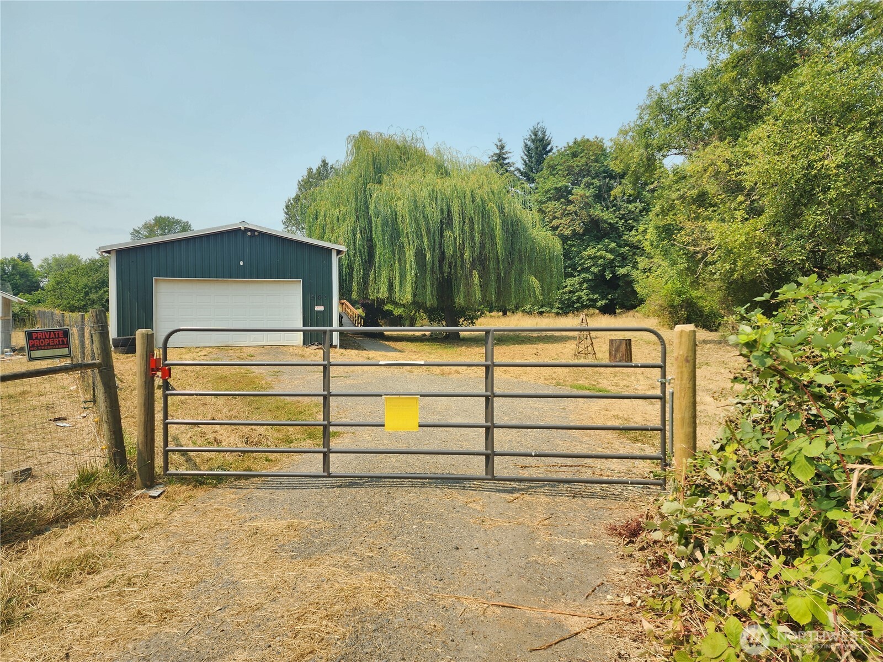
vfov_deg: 58.9
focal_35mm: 23
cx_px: 442
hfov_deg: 73.9
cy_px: 331
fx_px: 587
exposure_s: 1/756
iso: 12
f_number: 1.8
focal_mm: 6.4
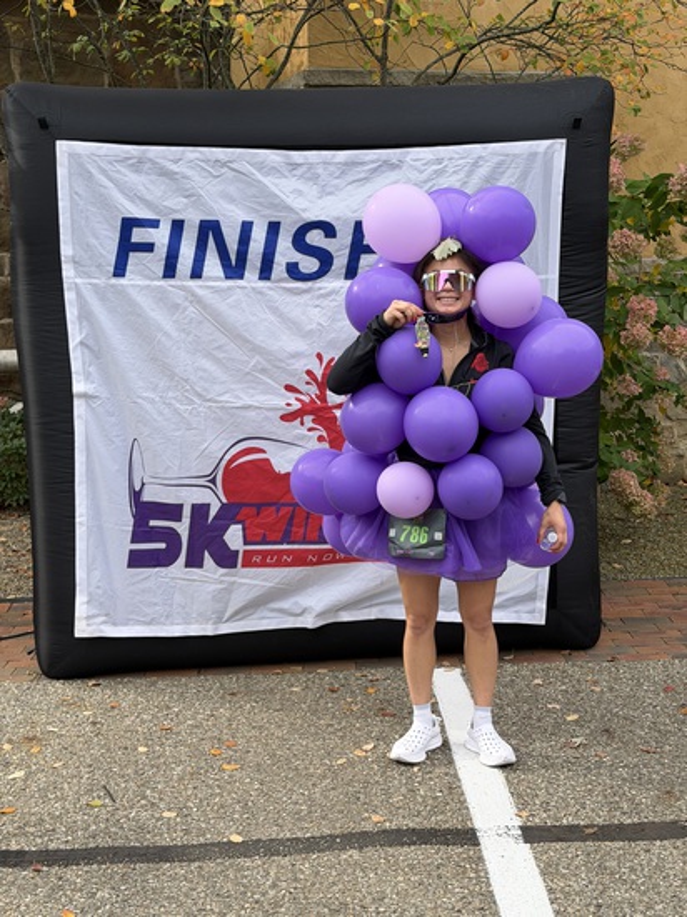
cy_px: 458
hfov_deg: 30.2
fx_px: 1271
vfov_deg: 39.7
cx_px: 344
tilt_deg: -9.0
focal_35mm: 48
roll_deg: +2.2
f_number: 1.78
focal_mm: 6.76
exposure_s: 1/1285
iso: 64
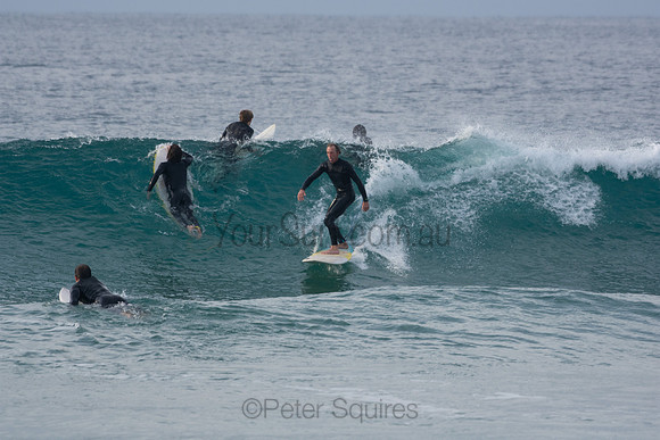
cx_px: 330
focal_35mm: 480
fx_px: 8802
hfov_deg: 4.3
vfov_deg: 2.9
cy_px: 220
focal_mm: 320
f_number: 5.6
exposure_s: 1/1600
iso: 500
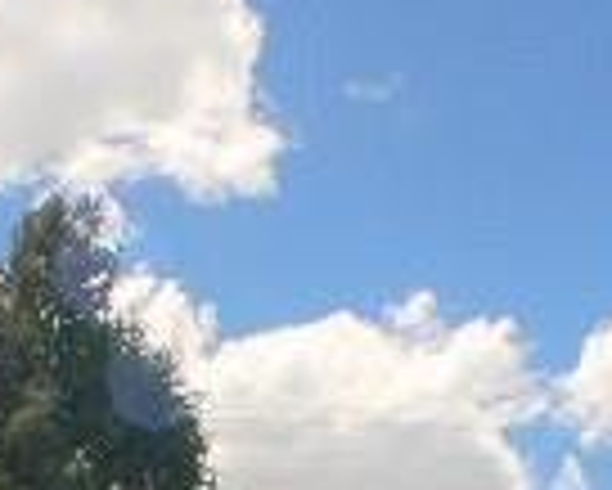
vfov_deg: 9.6
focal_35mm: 159
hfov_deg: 12.1
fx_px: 2882
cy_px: 524
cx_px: 292
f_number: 9
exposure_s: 1/500
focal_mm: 24
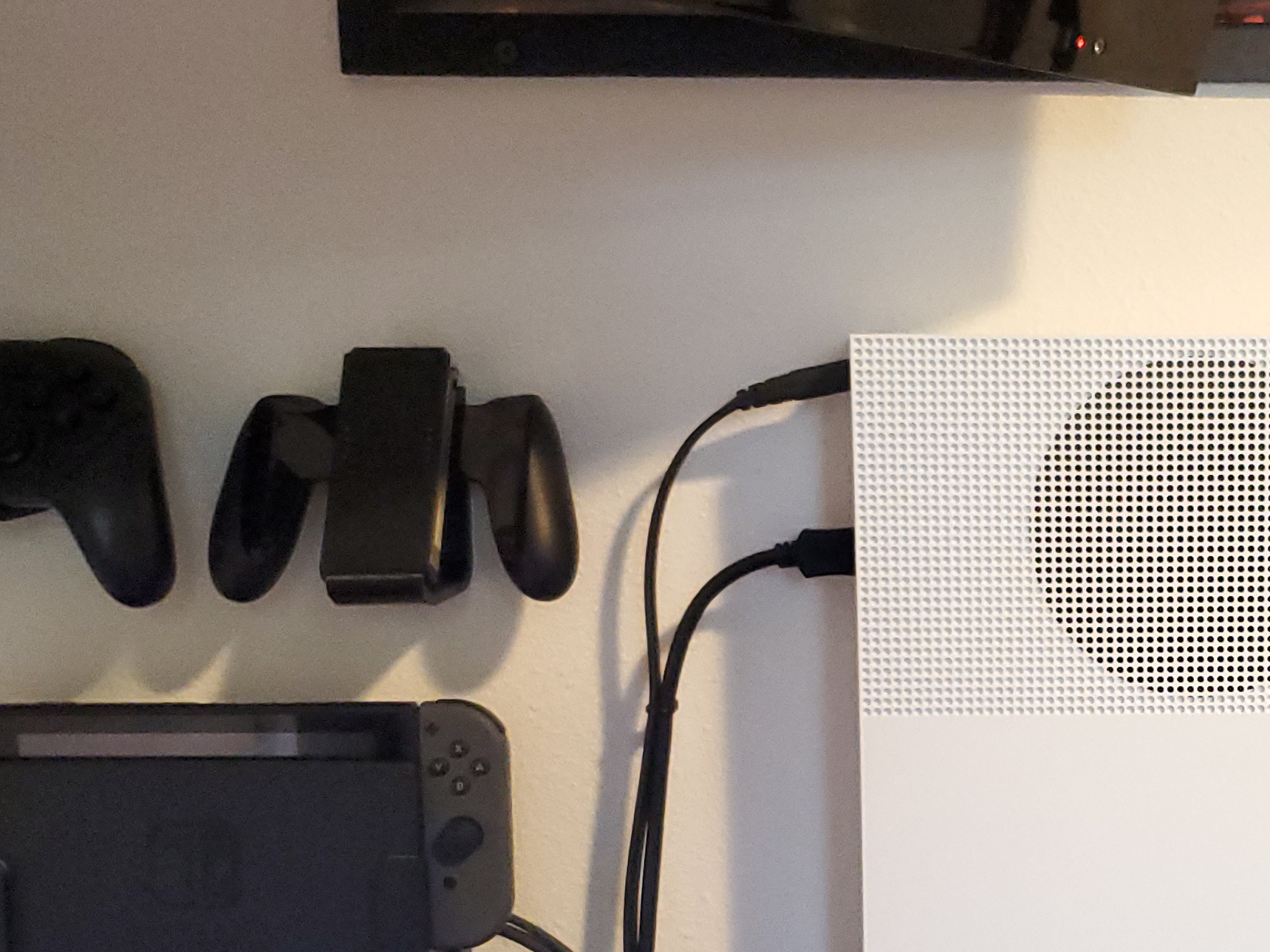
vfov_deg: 23.8
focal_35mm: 61
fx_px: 2238
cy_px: 680
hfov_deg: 30.1
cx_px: 1176
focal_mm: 4.3
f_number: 1.5
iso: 500
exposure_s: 1/30
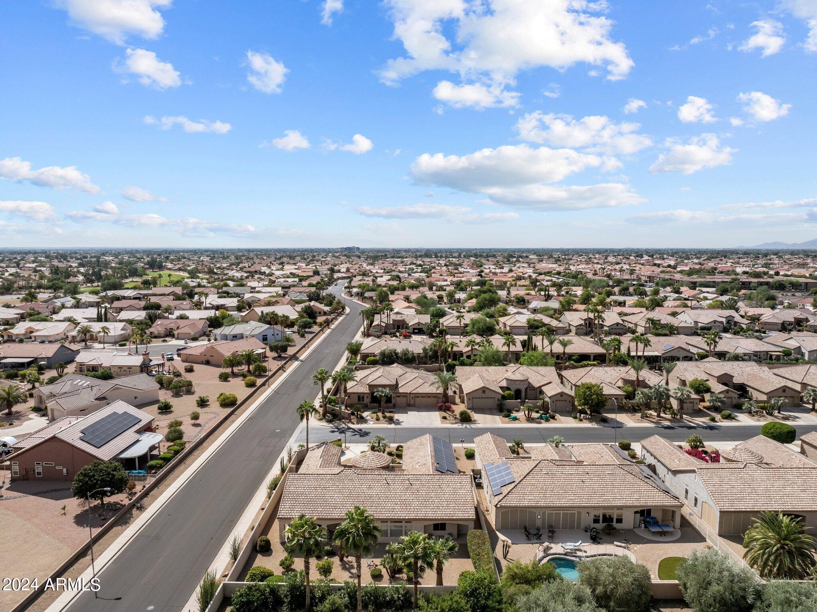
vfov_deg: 56.8
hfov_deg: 71.6
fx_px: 566
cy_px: 306
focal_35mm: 24
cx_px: 408
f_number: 2.8
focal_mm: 12.29
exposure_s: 1/5000
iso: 260
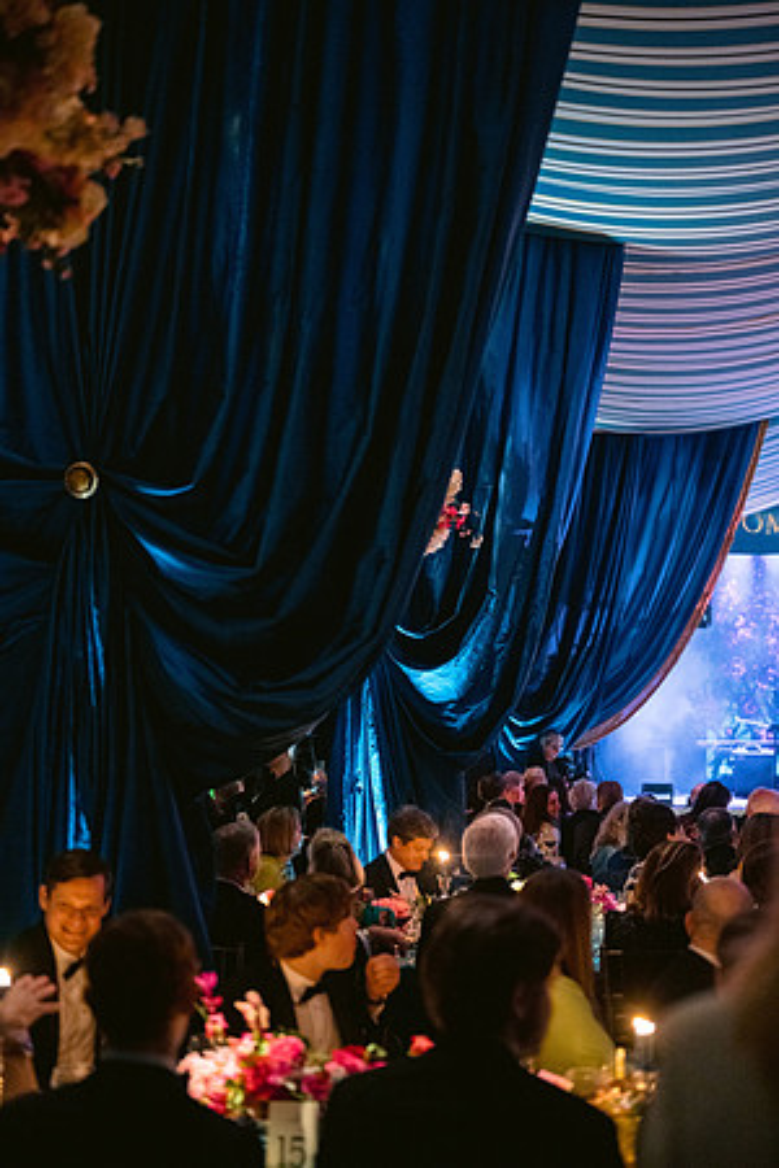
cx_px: 390
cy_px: 584
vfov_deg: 39.6
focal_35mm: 50
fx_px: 1623
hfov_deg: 27.0
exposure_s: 1/80
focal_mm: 50
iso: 3200
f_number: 2
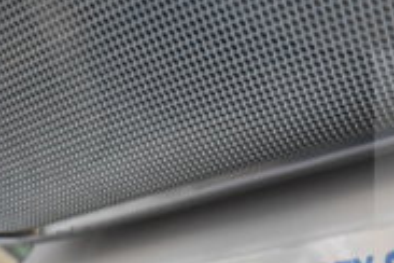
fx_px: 1094
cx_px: 558
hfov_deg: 18.5
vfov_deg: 13.6
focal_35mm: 100
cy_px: 221
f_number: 3.5
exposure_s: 1/30
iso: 1250
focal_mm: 20
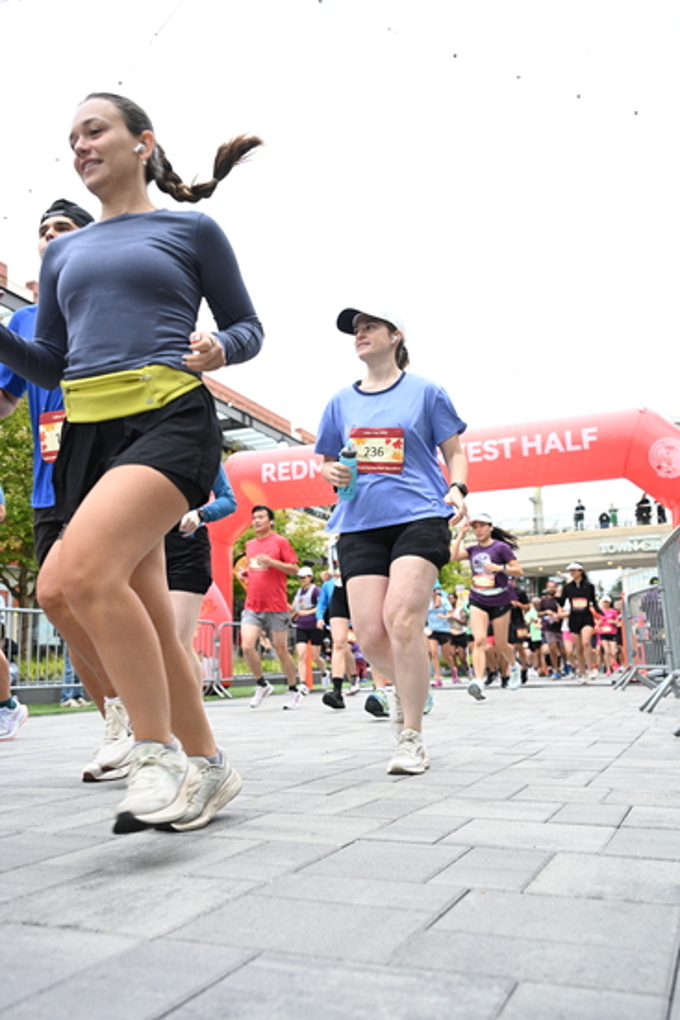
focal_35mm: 31
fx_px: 878
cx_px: 340
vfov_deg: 60.3
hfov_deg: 42.3
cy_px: 510
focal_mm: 31
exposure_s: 1/640
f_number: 4
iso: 2000
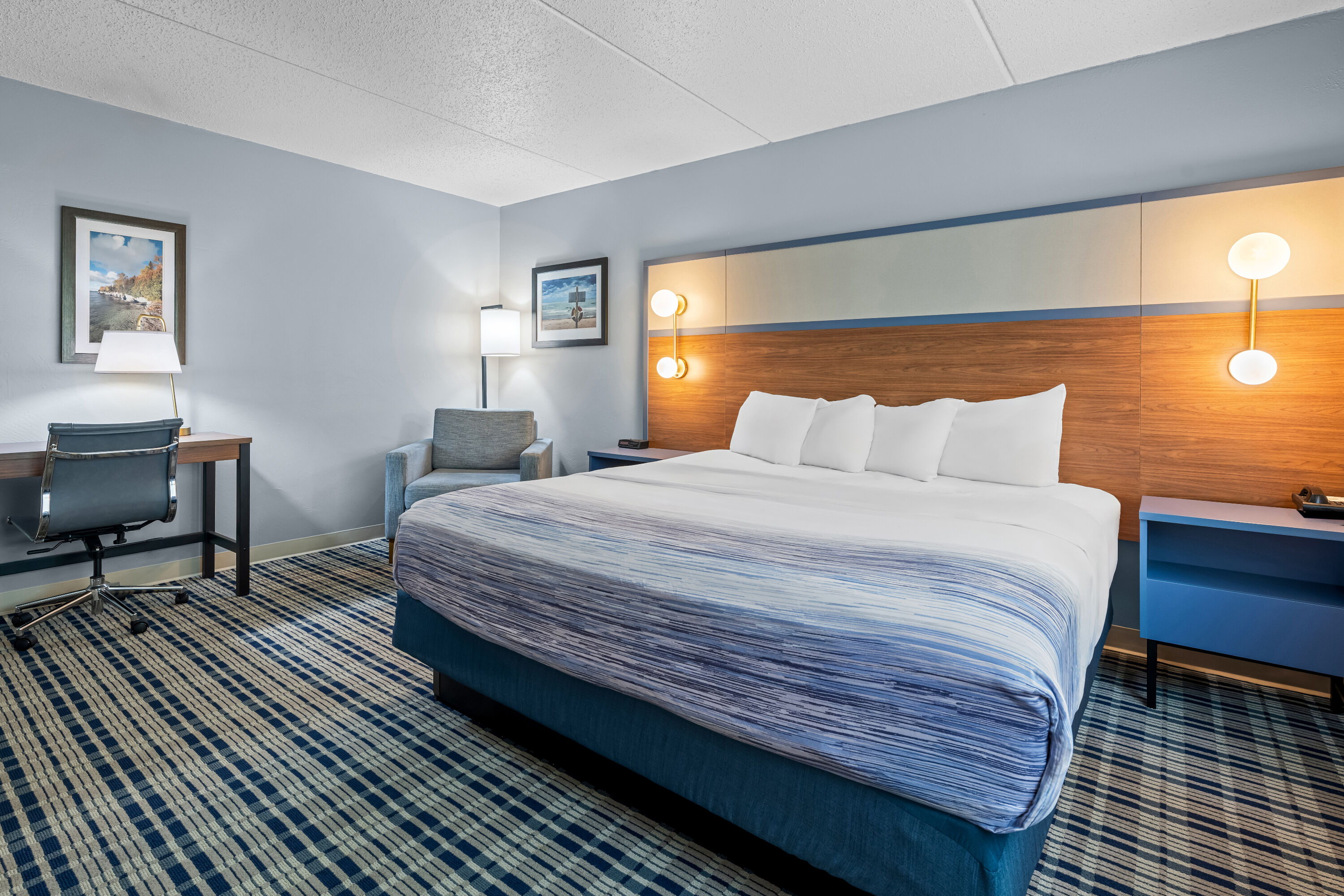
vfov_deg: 73.7
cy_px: 448
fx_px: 597
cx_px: 672
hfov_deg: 96.7
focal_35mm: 16
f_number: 8
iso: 320
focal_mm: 16
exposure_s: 1
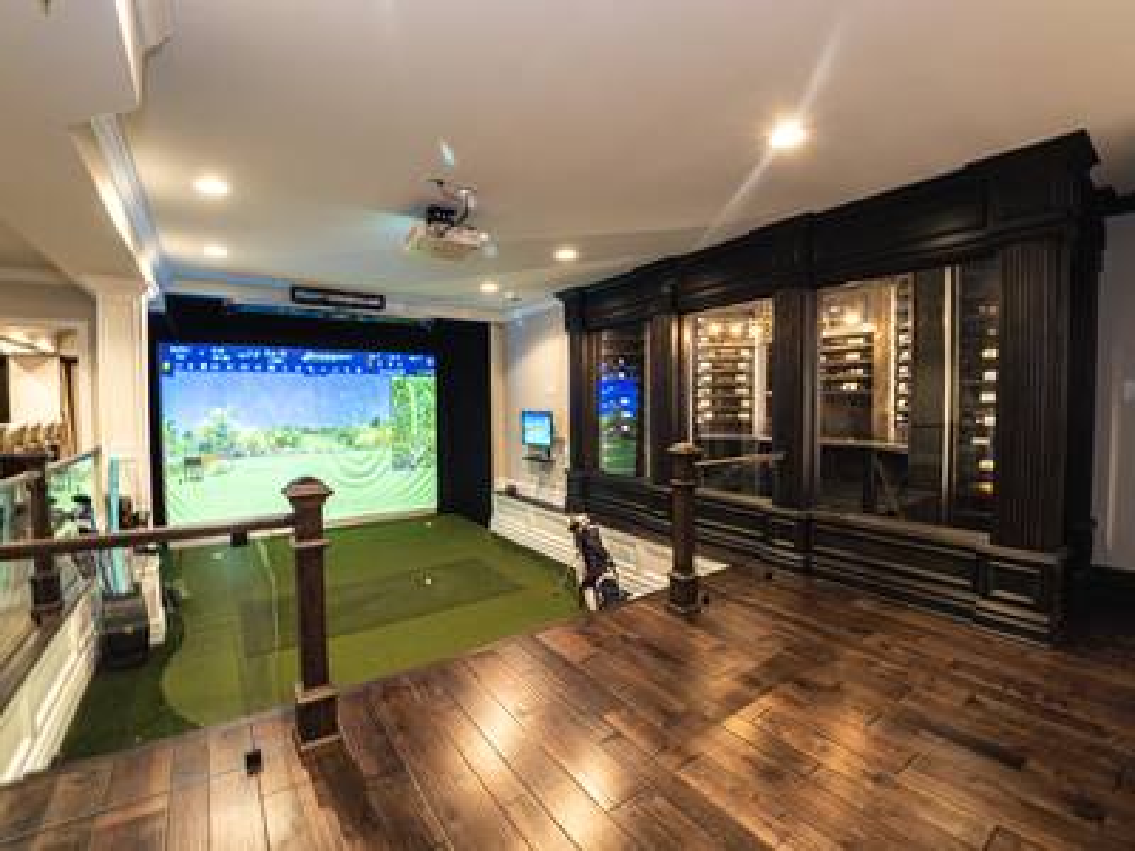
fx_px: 459
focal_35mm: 14
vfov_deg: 85.7
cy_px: 426
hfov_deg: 102.1
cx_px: 568
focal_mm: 7
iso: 50
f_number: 6.3
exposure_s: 1.6
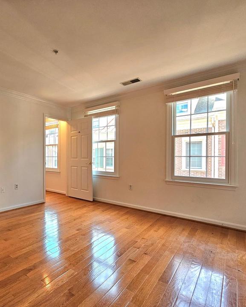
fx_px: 164
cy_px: 155
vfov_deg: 86.4
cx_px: 68
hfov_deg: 69.9
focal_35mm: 18
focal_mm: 2.2
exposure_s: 1/60.2
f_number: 2.2
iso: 125
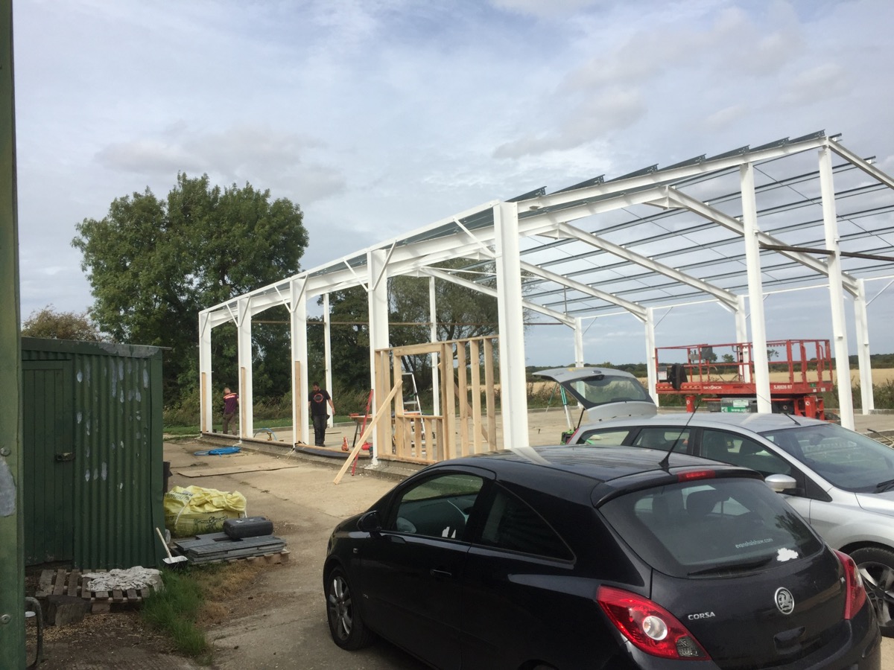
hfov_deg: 61.7
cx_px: 447
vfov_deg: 48.2
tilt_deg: +7.1
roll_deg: +3.1
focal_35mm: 29
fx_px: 749
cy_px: 335
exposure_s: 1/2326
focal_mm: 4.15
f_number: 2.2
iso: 32
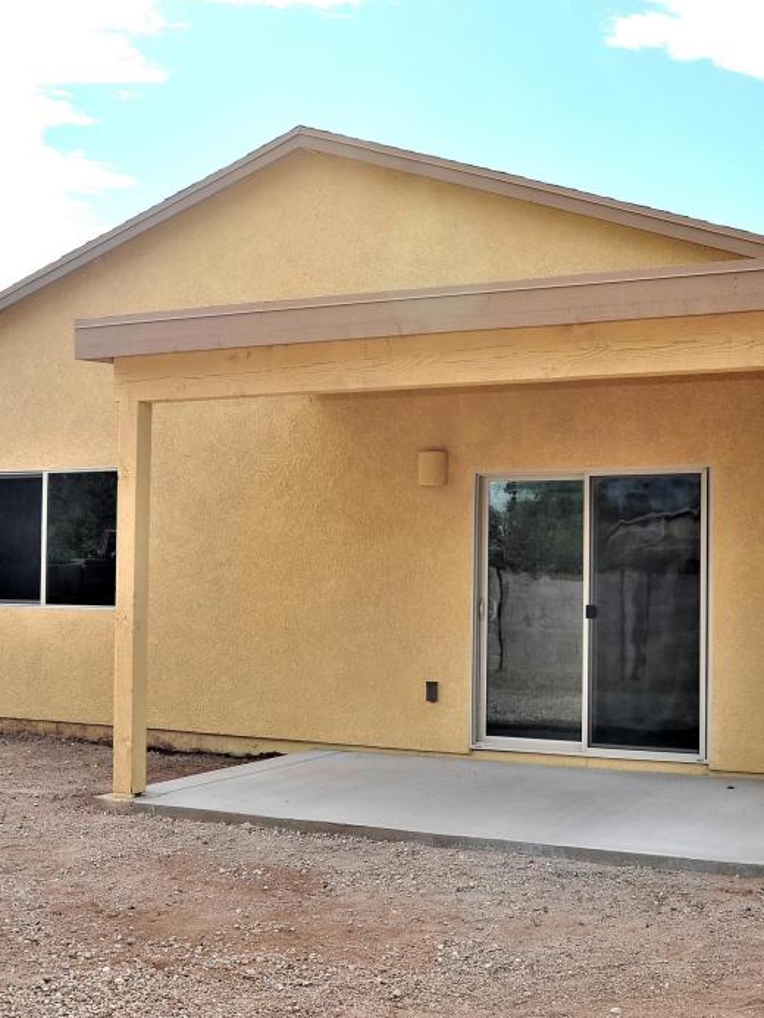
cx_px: 501
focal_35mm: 48
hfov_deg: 30.1
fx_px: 1412
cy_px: 513
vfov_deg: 39.7
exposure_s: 1/320
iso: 320
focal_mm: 30
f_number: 13
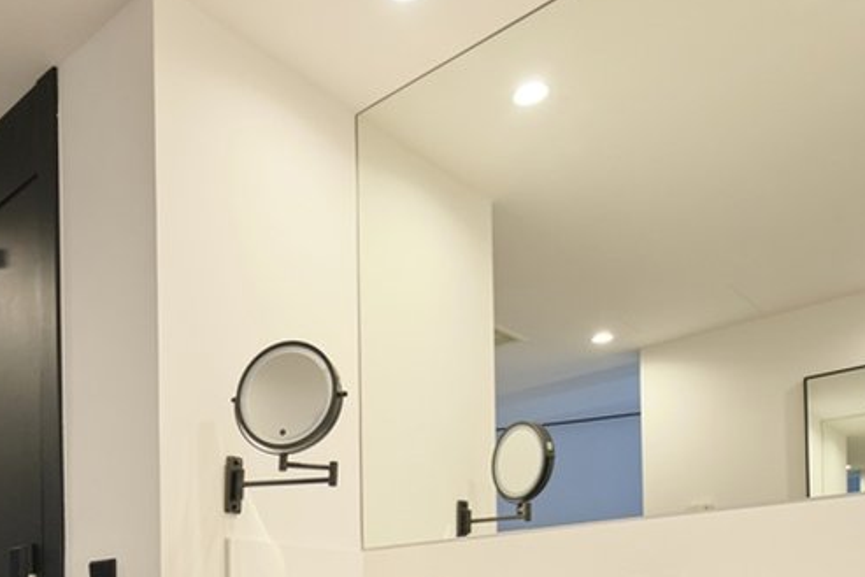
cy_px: 640
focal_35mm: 33
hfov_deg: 55.0
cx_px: 239
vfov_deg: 34.4
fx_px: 793
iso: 640
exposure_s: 1/60
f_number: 2.8
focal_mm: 8
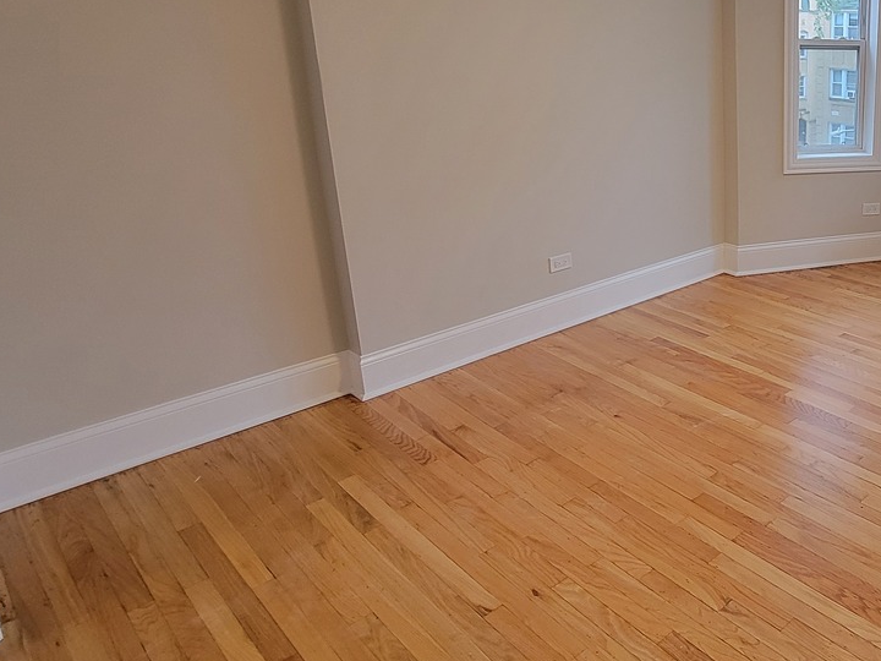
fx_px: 662
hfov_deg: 55.8
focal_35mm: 26
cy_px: 214
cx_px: 831
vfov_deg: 51.9
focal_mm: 2.2
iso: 200
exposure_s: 1/60
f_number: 2.2
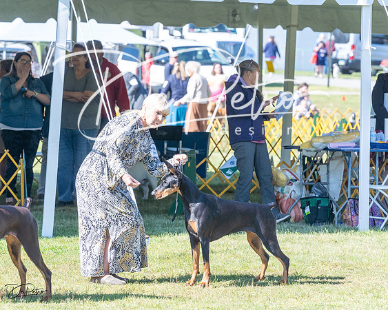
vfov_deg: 7.0
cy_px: 155
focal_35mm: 220
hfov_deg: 8.8
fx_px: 2521
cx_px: 194
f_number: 6.3
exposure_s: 1/1600
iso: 1250
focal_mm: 195
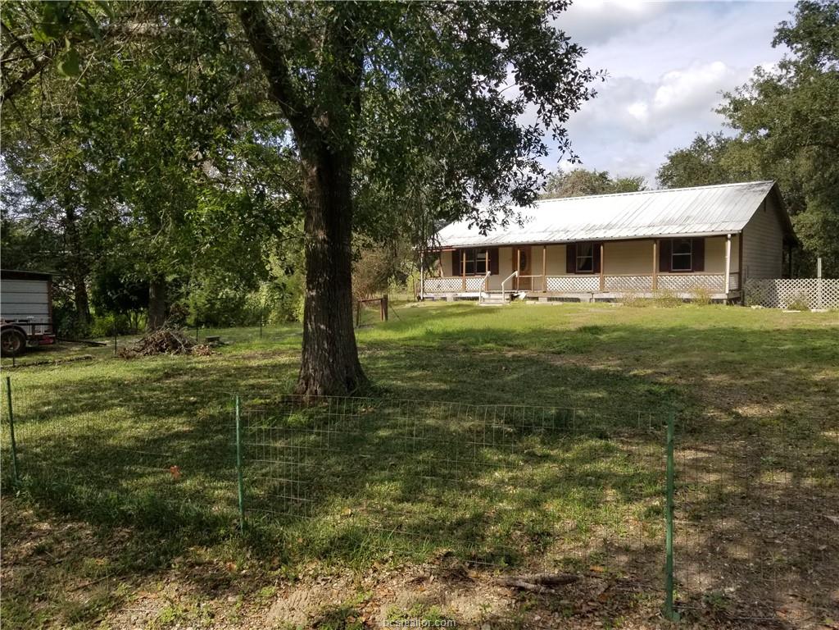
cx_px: 420
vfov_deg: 53.1
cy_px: 315
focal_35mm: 26
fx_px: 630
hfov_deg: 67.3
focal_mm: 4.3
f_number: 1.7
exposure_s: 1/1788
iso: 50
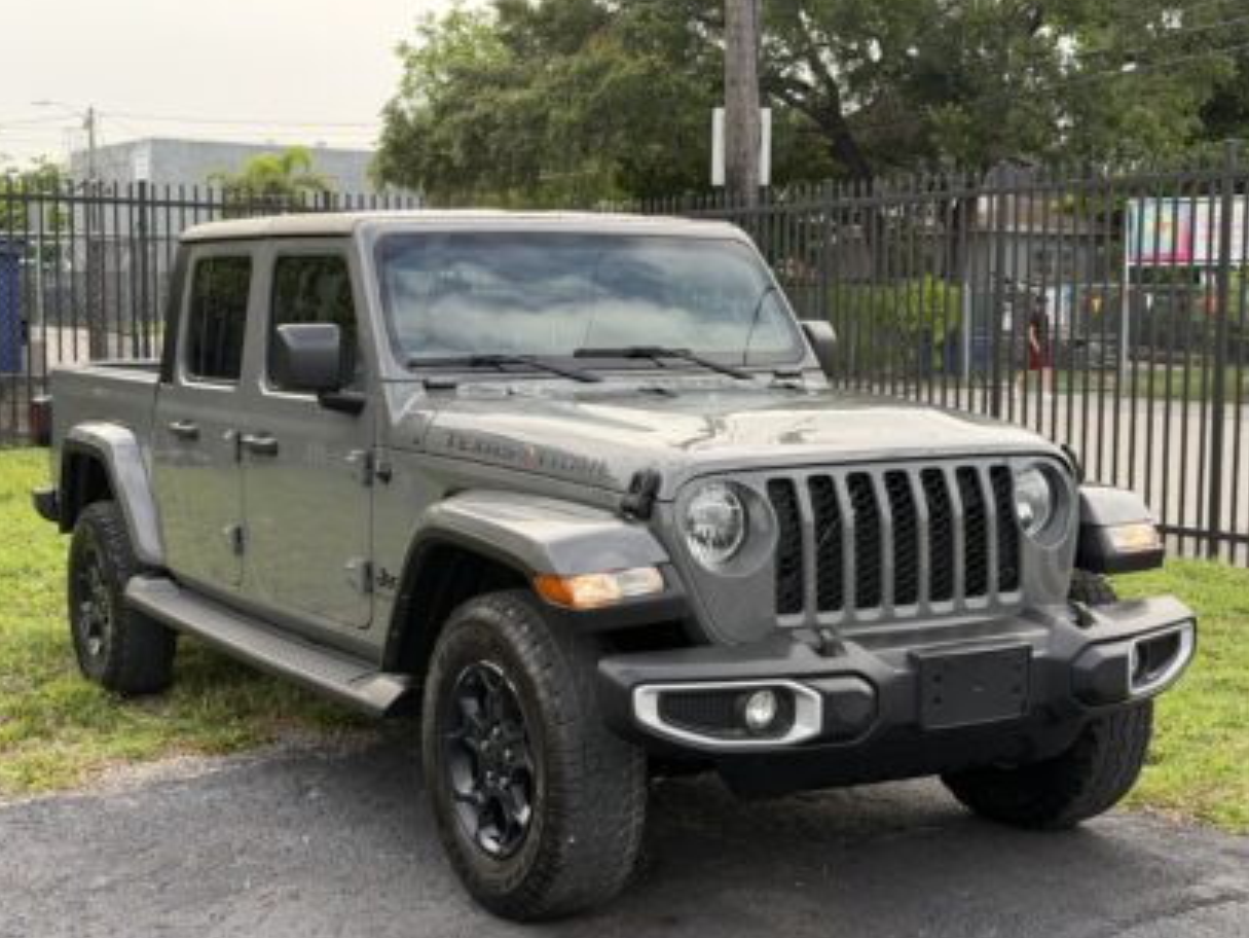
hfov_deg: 37.5
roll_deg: +0.1
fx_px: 1841
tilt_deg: -5.9
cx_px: 595
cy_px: 474
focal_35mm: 51
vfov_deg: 28.6
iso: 100
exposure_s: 1/846
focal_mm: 6.76
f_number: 1.78
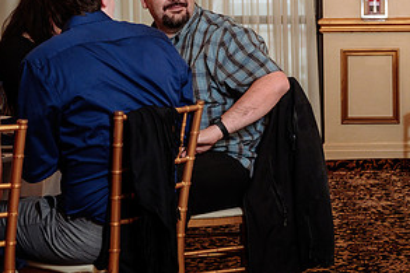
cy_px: 133
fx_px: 1354
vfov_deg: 11.5
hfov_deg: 16.7
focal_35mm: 119
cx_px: 452
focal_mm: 47
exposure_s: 1/200
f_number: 4.5
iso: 500
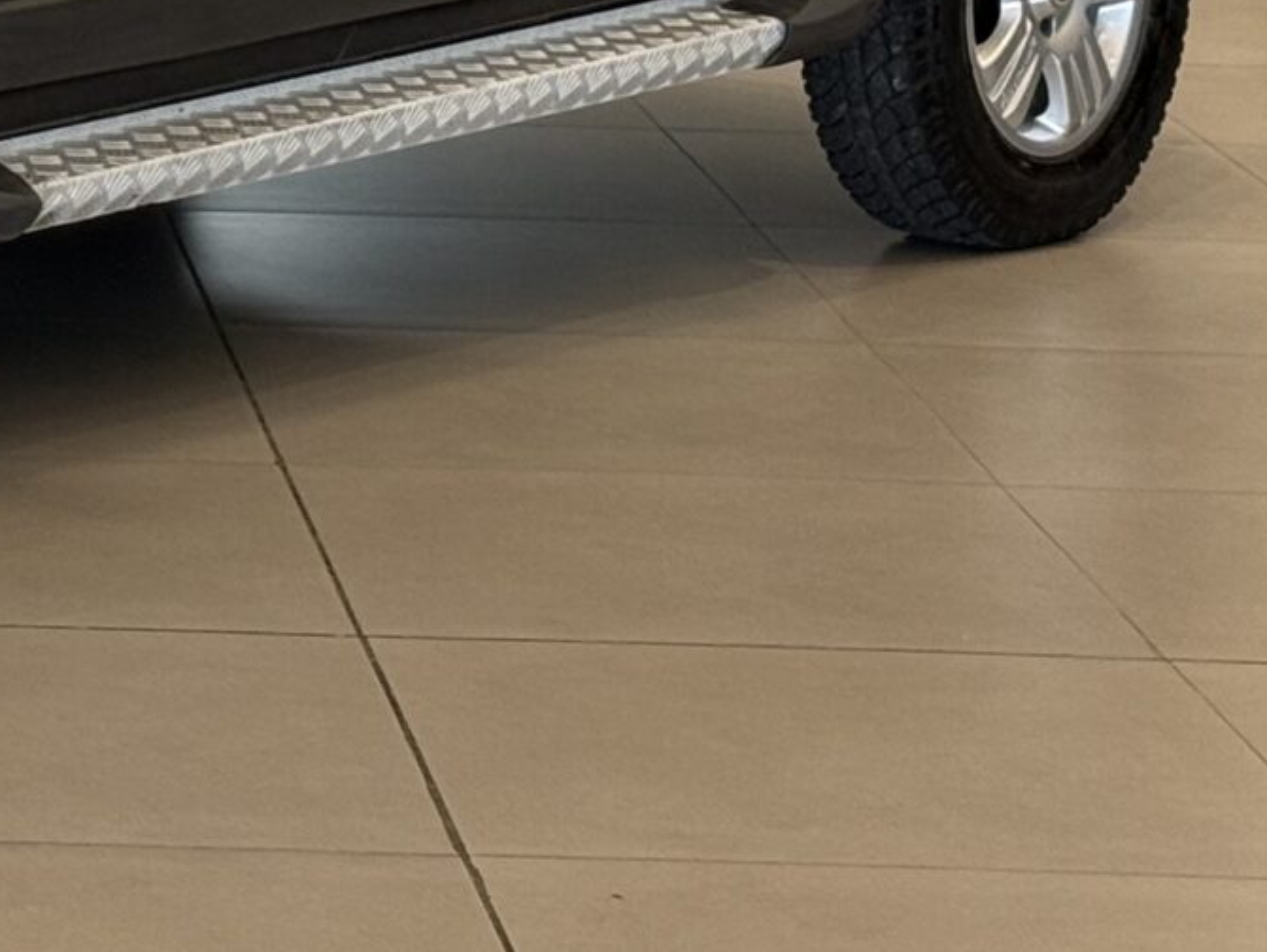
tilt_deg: -2.3
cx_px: -385
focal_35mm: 183
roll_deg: -1.7
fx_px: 6702
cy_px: -661
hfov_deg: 10.6
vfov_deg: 7.9
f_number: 1.78
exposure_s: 1/60
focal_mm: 6.76
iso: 80
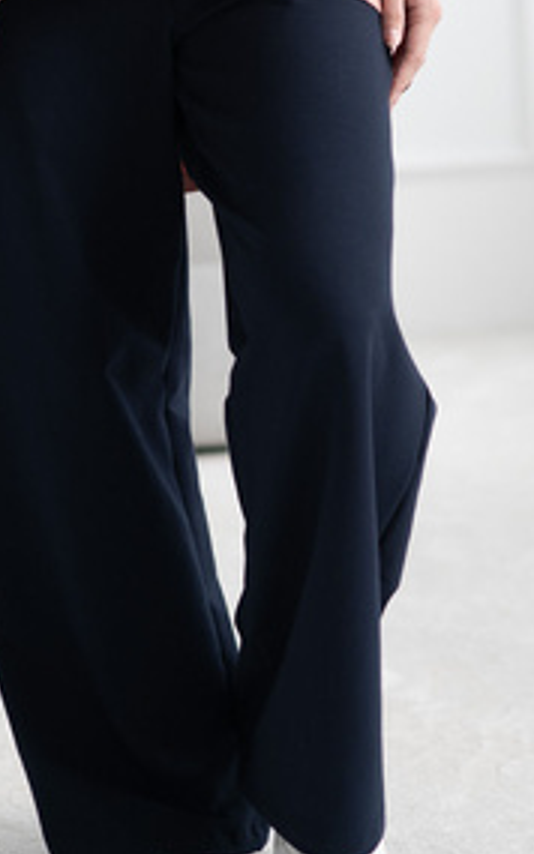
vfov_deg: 13.7
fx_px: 3541
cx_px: 170
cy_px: 270
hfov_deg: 8.6
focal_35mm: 152
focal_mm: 85
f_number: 2.8
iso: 200
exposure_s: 1/250
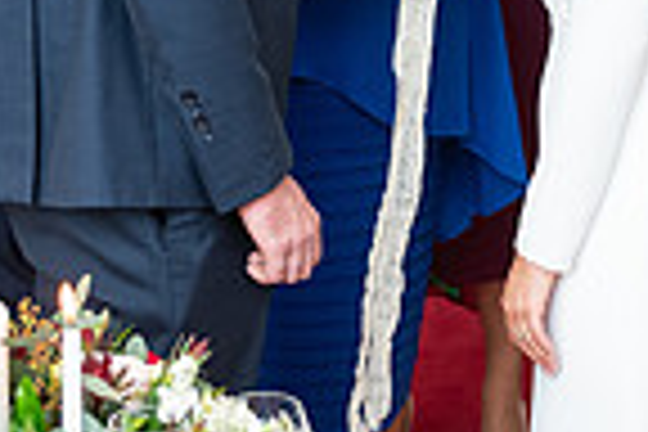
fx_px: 2322
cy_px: -241
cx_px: 328
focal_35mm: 129
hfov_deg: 15.9
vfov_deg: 10.2
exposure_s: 1/160
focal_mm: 32
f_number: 3.5
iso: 640
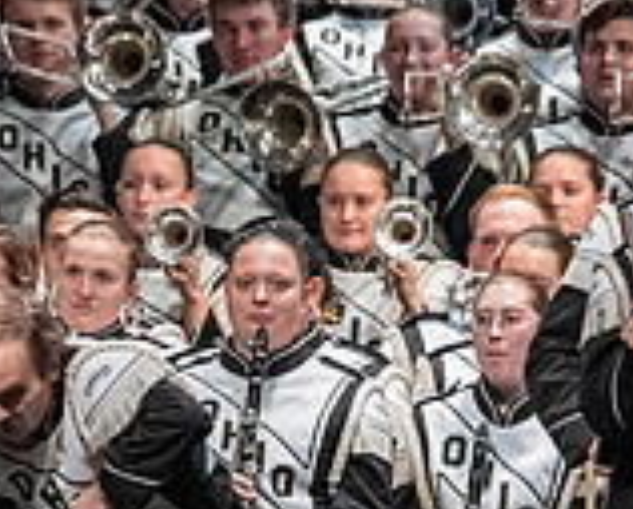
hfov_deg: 2.5
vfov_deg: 2.0
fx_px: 14527
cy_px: 409
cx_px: -517
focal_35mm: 774
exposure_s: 1/500
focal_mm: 150
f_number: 4
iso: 4000
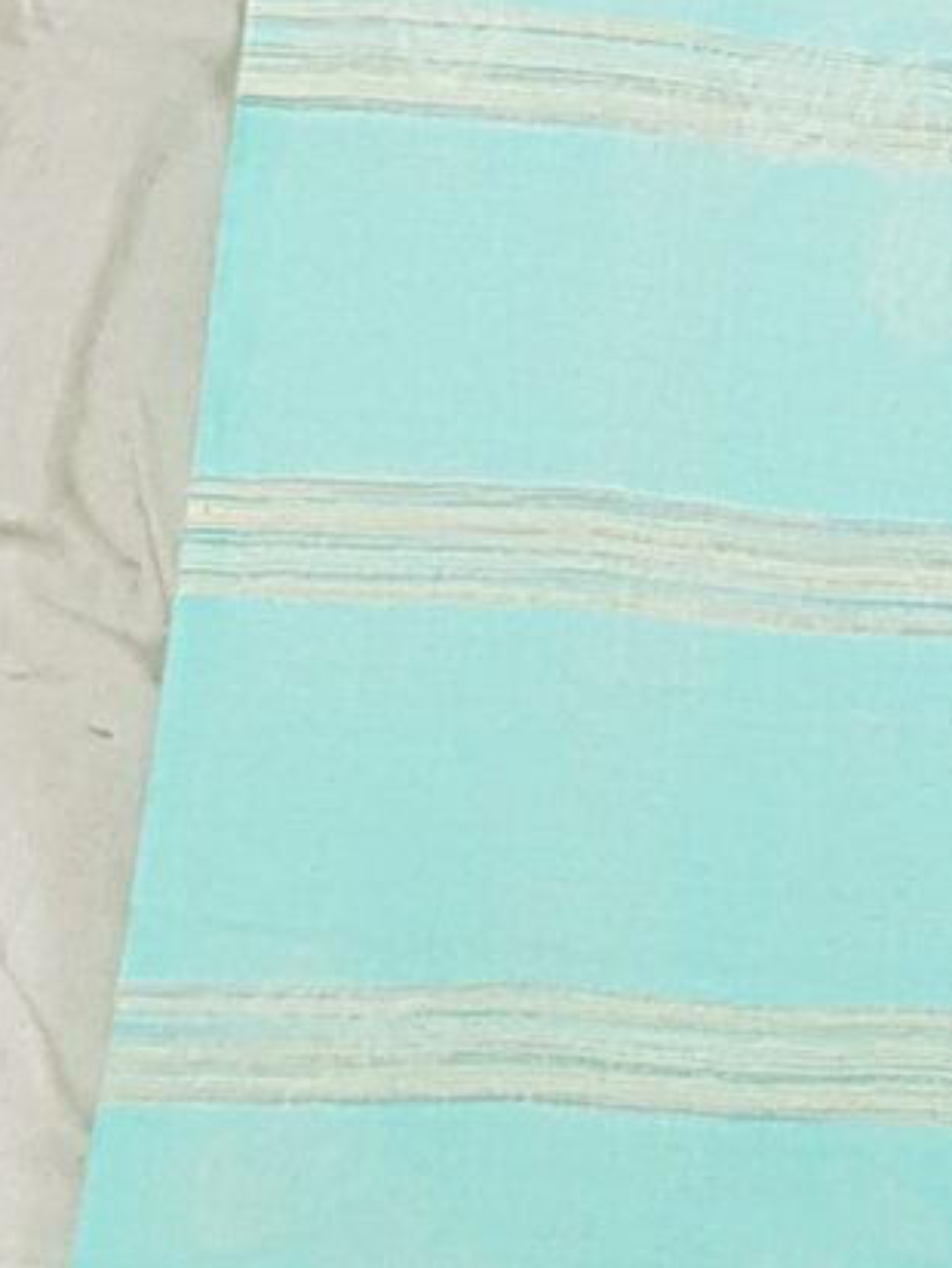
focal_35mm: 161
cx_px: 1440
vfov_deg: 11.8
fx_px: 5901
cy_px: -543
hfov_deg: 9.0
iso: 160
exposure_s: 1/25
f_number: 1.7
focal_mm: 4.2
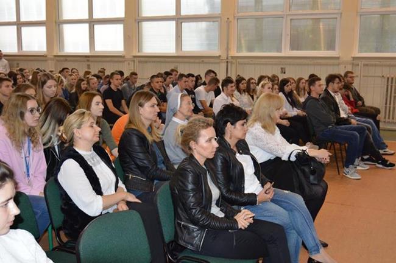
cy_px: 132
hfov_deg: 49.6
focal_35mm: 39
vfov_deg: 34.1
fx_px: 429
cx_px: 198
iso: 720
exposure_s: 1/60
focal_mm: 26
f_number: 4
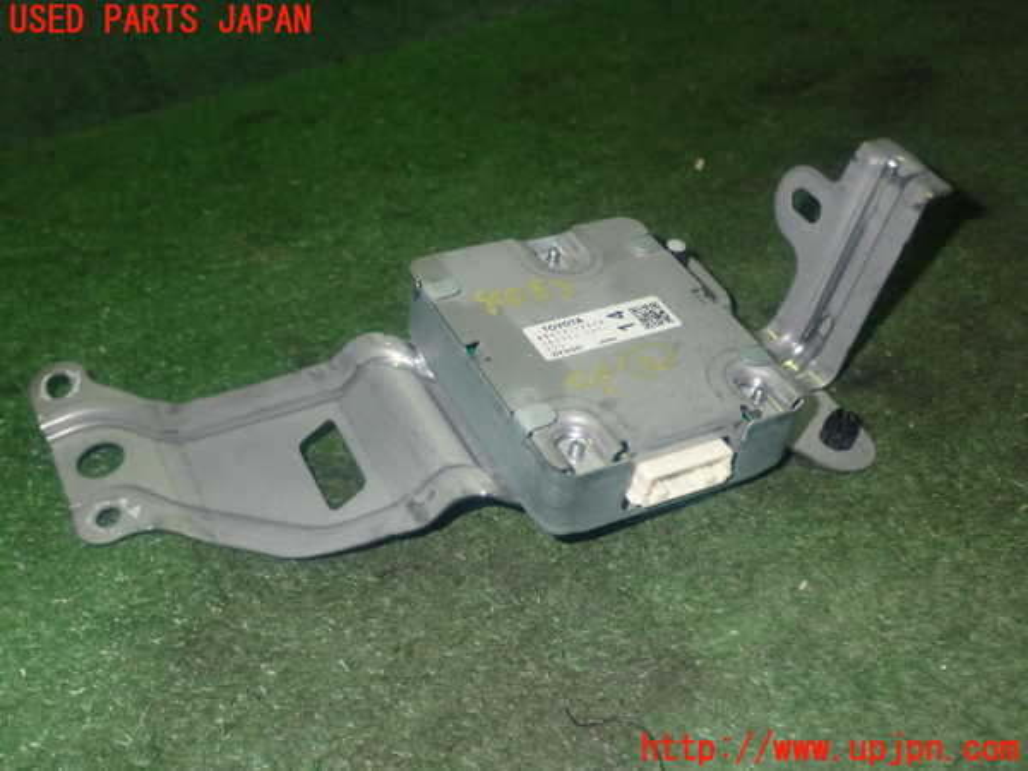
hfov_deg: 45.8
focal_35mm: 41
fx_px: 1218
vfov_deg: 35.1
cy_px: 386
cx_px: 514
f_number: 8
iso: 800
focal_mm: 7.31
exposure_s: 1/40
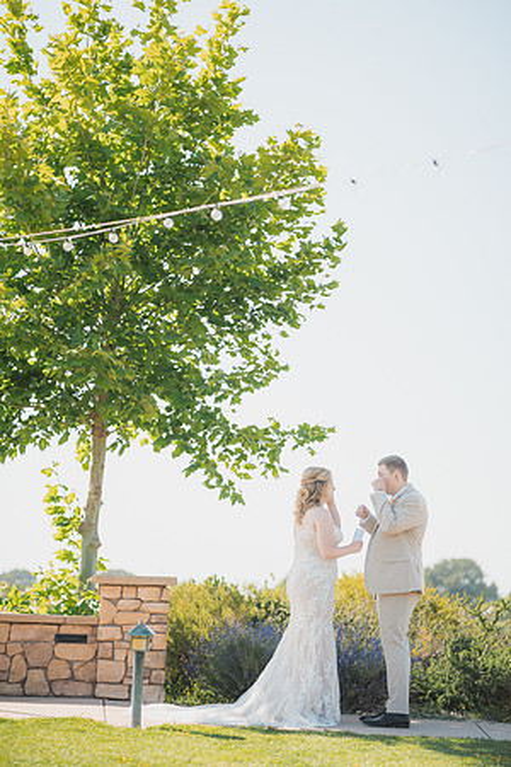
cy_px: 384
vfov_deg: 23.9
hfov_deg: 16.1
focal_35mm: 85
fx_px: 1810
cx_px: 256
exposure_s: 1/2000
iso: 125
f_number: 1.8
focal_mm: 85
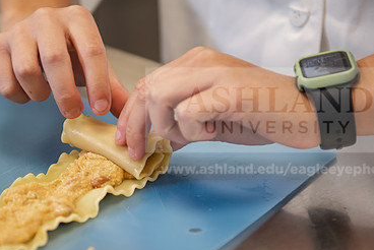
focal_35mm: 104
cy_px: 191
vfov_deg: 13.1
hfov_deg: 19.5
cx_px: 115
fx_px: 1081
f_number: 3.2
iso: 500
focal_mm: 66
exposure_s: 1/200
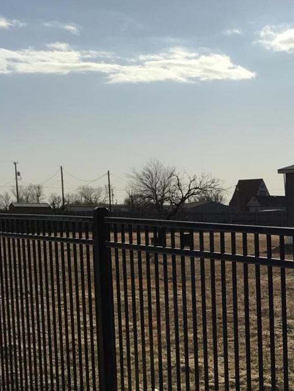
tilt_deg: -6.7
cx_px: 457
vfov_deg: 20.6
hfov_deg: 14.7
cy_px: 359
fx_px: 1053
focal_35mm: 93
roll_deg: +0.3
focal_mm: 4.15
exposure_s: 1/3663
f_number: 2.2
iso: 25
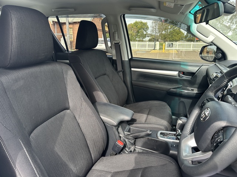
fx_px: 164
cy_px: 88
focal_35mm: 24
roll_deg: +0.3
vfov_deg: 56.8
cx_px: 118
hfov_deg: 71.6
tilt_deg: -14.1
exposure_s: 1/258
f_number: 1.78
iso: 80
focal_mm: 6.86
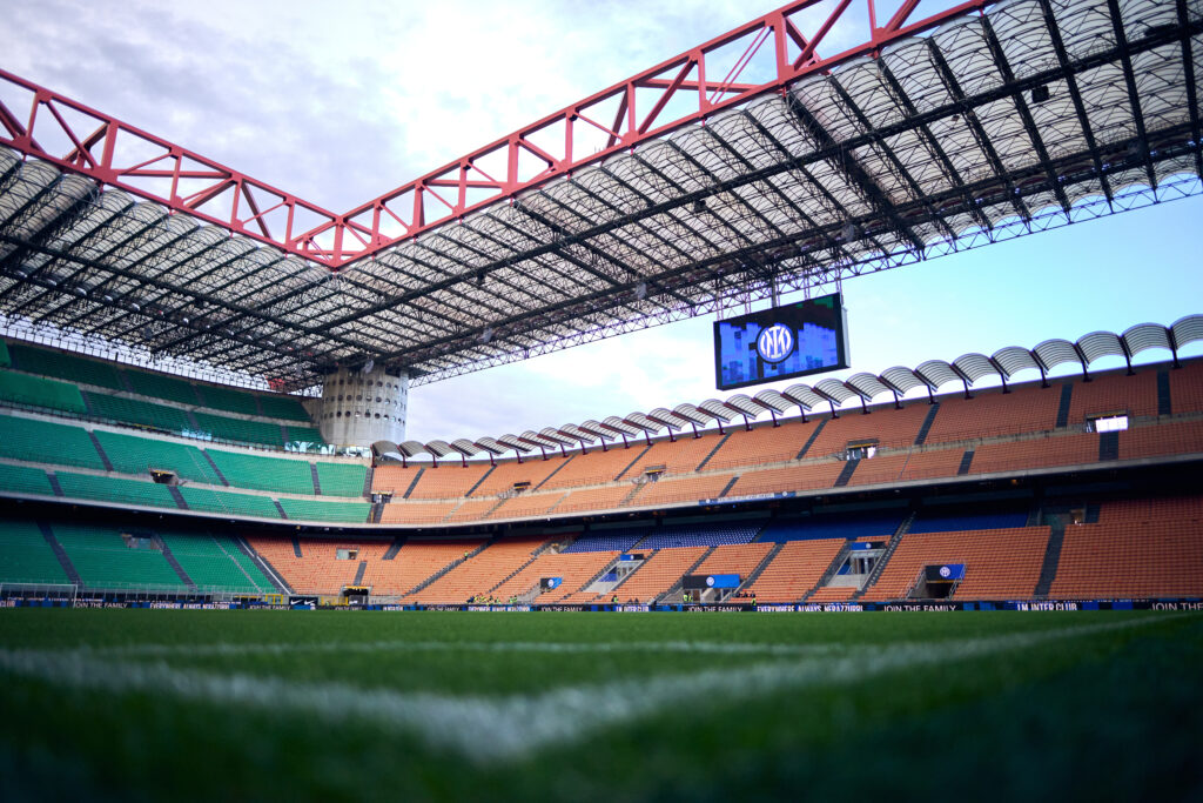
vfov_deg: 53.1
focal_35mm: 24
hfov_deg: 73.7
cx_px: 602
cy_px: 402
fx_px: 802
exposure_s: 1/6400
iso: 2200
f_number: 1.8
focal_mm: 24
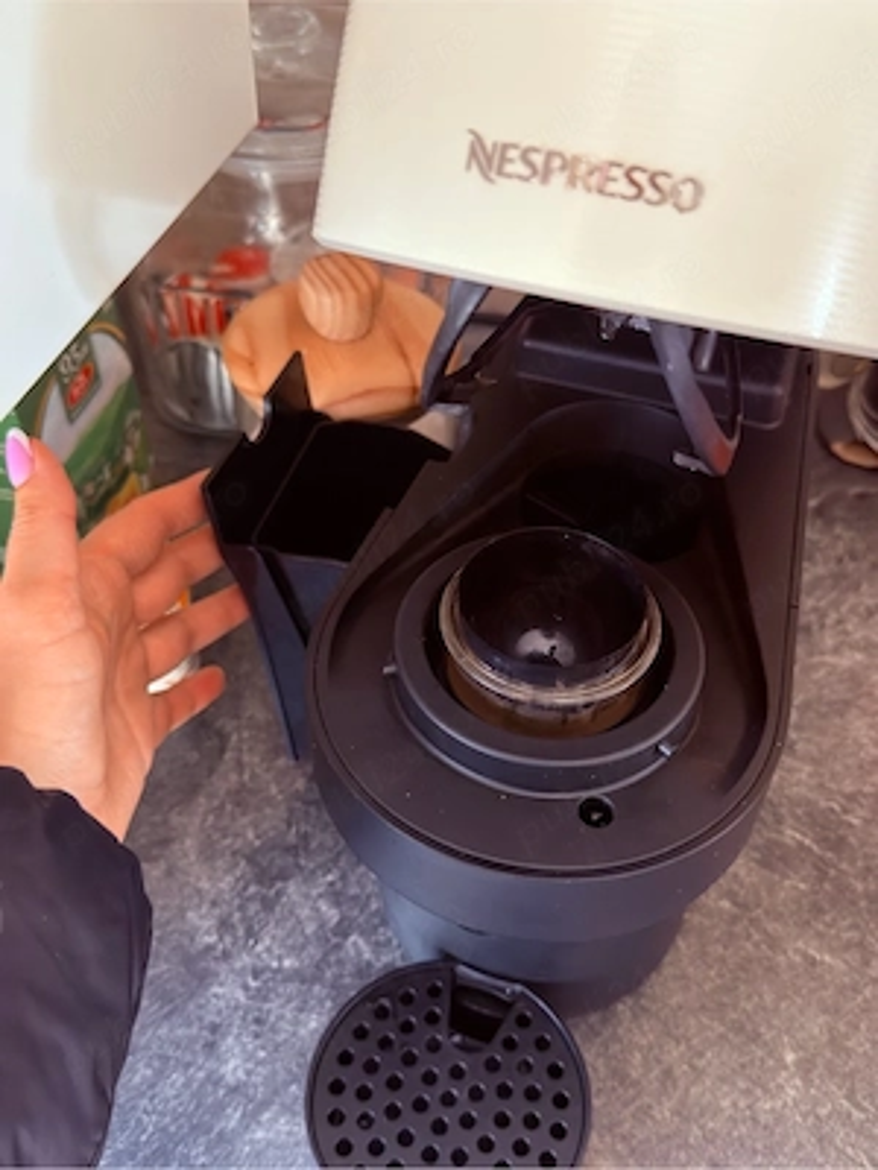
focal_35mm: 35
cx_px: 439
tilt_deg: -45.8
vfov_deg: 52.6
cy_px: 585
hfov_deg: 40.7
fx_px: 1184
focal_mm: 6.76
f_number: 1.78
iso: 500
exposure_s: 1/40
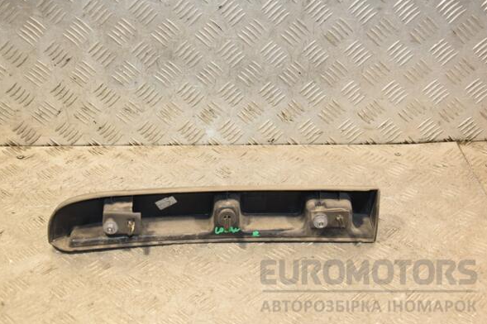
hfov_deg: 37.2
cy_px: 162
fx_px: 723
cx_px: 245
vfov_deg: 25.3
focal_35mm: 54
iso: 800
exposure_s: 1/200
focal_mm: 35
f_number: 5
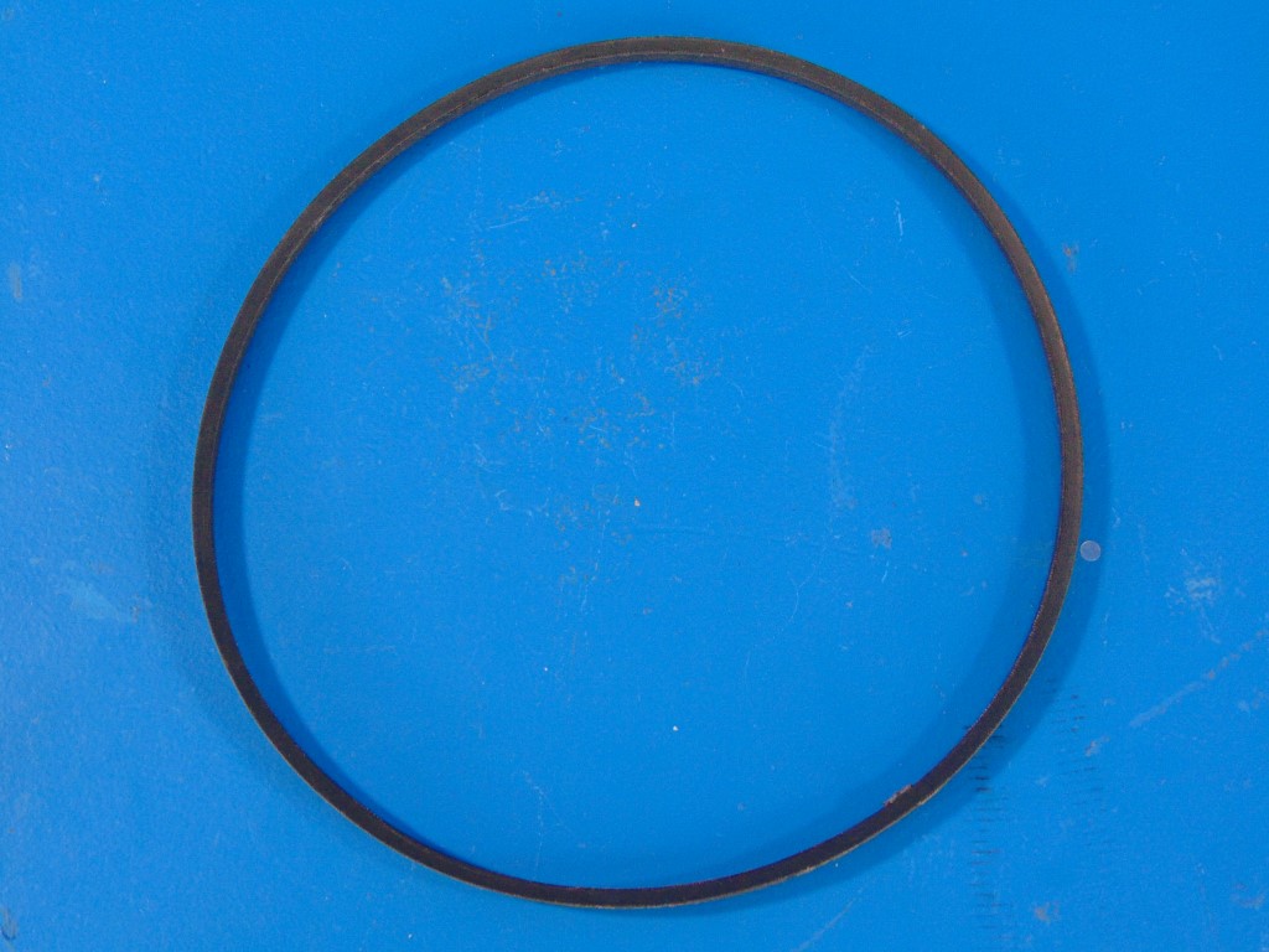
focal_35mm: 50
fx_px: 1833
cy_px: 476
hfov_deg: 38.2
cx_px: 634
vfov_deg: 29.1
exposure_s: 1/30
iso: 250
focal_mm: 9
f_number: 3.5
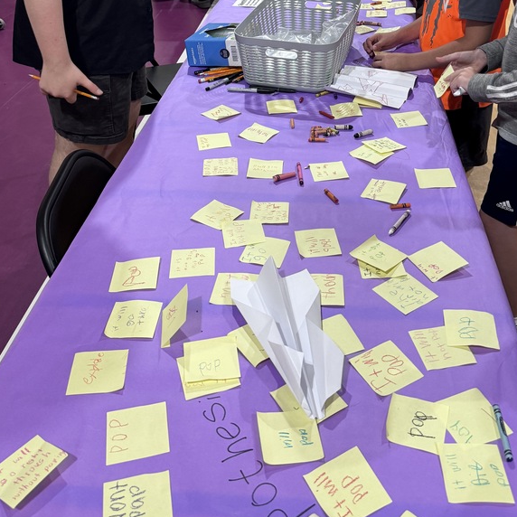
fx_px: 642
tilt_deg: -25.1
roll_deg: +0.3
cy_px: 109
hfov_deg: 43.7
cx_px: 296
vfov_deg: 42.1
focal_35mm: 38
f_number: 1.78
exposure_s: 1/120
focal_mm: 6.76
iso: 200
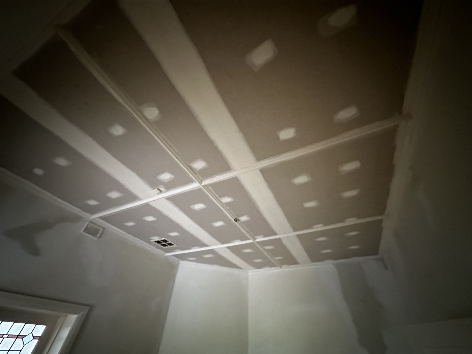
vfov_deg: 85.7
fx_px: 191
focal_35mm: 14
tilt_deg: +43.5
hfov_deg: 102.1
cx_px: 236
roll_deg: -2.5
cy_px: 177
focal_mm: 2.22
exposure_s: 1/43
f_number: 2.2
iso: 1250
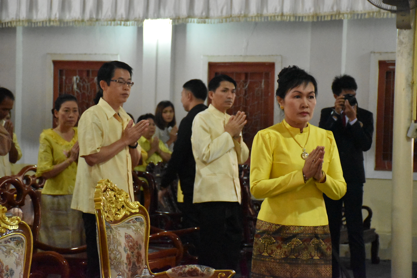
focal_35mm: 105
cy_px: 139
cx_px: 208
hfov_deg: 19.5
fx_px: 1216
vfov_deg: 13.0
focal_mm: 70
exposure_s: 1/125
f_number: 5
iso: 12800
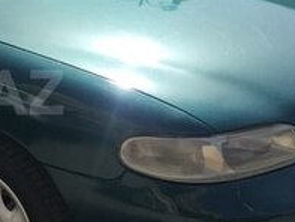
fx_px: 827
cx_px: -90
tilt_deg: -19.1
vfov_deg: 15.3
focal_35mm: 97
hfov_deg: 18.8
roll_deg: +3.9
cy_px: 92
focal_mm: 4.15
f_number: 2.2
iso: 25
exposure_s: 1/1399
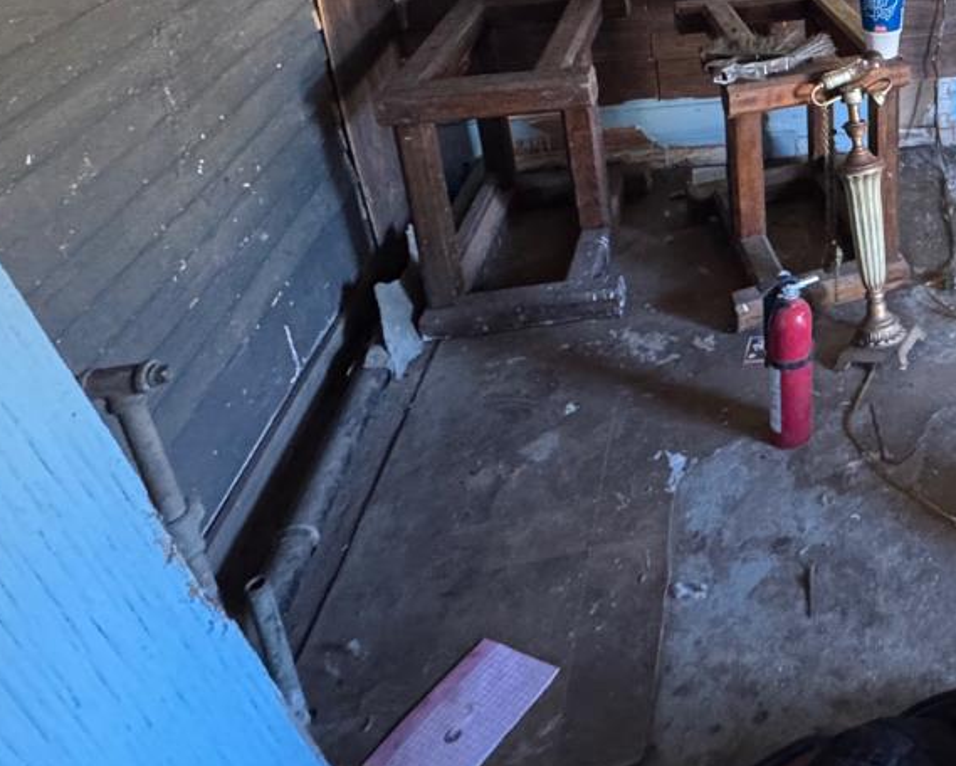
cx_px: 1047
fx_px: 1019
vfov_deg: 35.7
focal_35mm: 36
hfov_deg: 40.7
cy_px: -56
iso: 800
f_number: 2.2
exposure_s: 1/60
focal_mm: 2.22
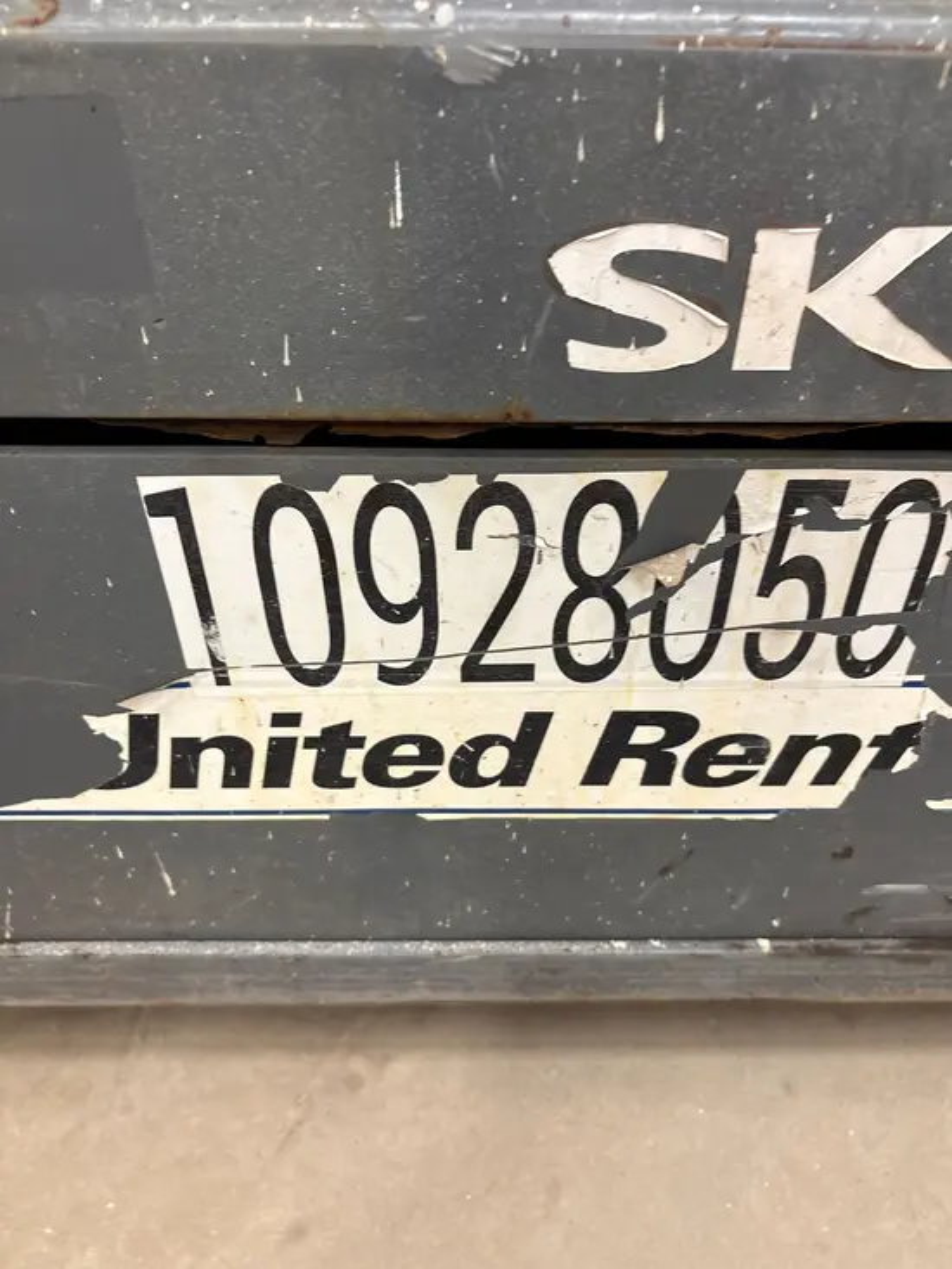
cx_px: 476
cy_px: 634
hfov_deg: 53.1
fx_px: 953
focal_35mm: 26
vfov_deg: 67.3
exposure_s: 1/60
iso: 200
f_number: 1.6
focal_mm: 5.96
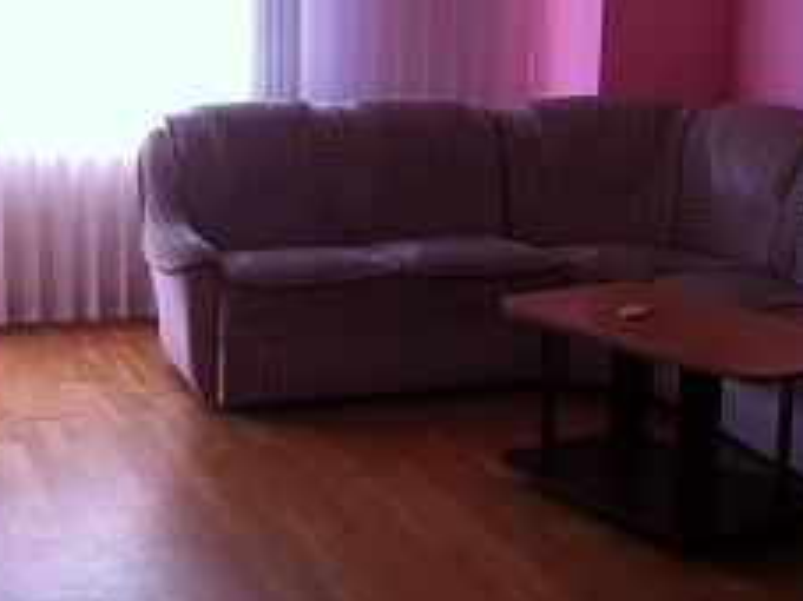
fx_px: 1785
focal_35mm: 77
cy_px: 316
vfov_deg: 19.1
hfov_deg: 25.3
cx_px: 379
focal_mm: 3.85
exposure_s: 1/60
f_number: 2.8
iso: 100
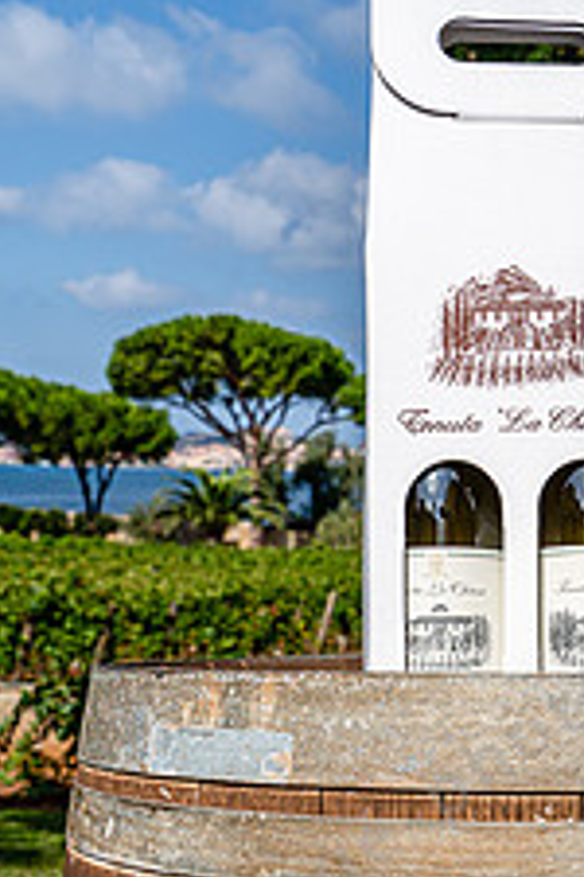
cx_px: 459
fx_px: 1460
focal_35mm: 60
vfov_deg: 31.9
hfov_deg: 22.3
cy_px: 780
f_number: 8
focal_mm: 30
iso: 125
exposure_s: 1/500
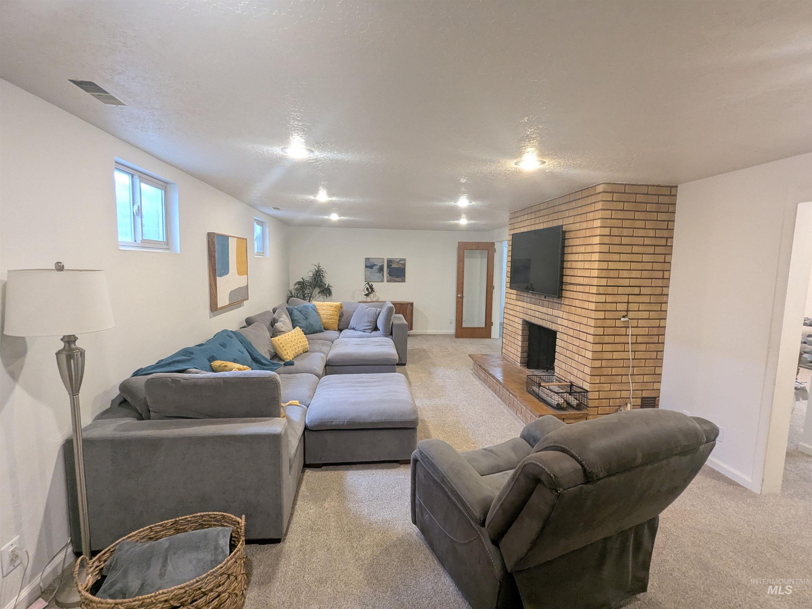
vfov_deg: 78.1
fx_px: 375
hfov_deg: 94.5
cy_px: 304
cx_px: 406
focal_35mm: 16
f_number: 2.2
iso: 293
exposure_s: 1/30
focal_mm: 2.35
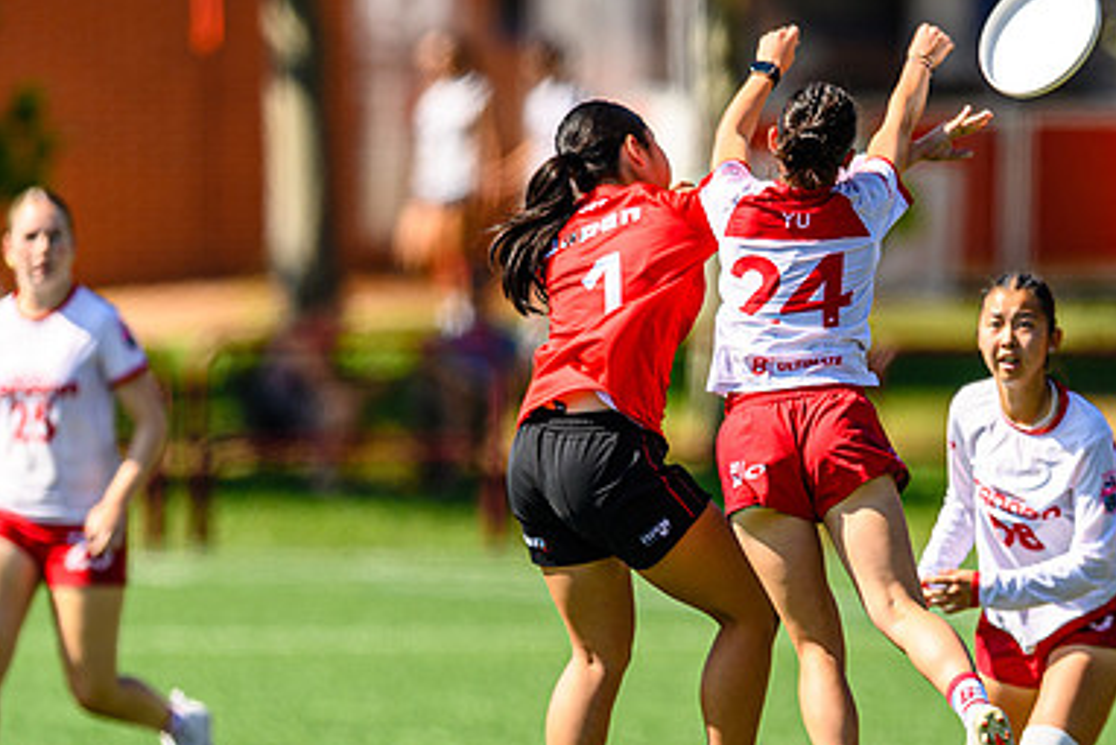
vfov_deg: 1.7
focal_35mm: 801
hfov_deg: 2.6
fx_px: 24839
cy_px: 539
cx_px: 703
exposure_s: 1/1600
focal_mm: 400
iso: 100
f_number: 3.2
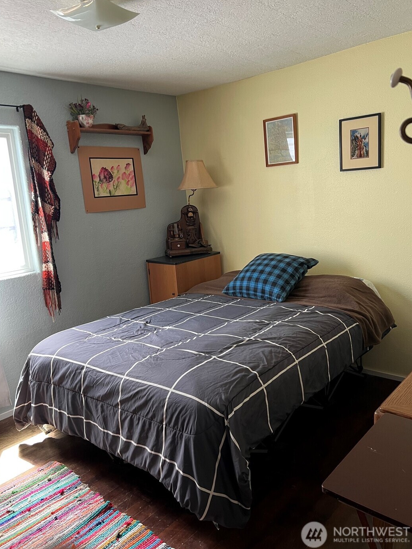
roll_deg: +5.6
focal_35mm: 27
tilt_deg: -8.7
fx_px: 429
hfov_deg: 51.3
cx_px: 208
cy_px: 268
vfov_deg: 65.3
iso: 160
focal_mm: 5.7
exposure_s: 1/60
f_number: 1.5
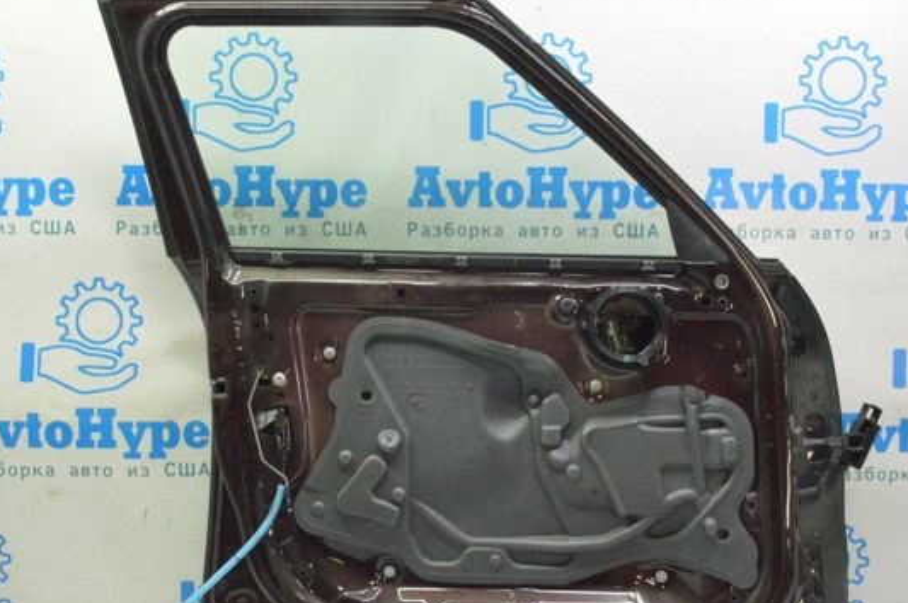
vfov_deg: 36.8
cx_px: 487
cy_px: 307
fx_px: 907
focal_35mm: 36
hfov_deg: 53.1
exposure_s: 1/20
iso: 6400
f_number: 20
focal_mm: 20
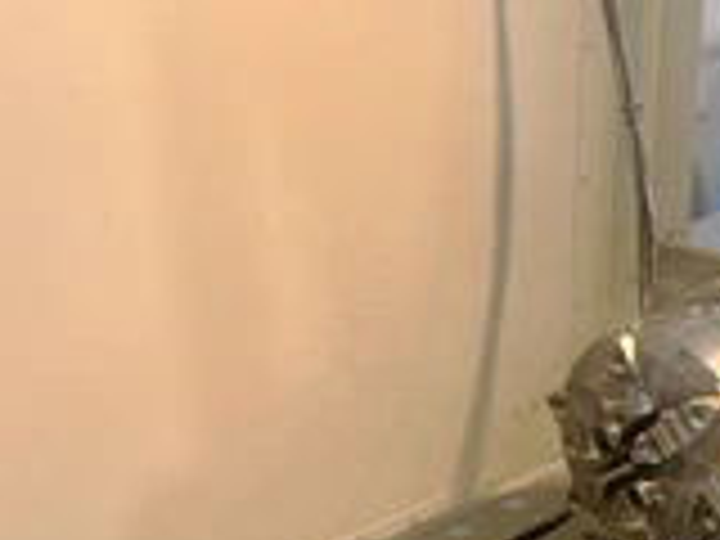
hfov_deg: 29.0
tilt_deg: -32.2
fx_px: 1352
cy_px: 634
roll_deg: -3.0
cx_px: 608
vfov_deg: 21.1
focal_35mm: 65
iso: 320
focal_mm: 4.25
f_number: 1.8
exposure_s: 1/60
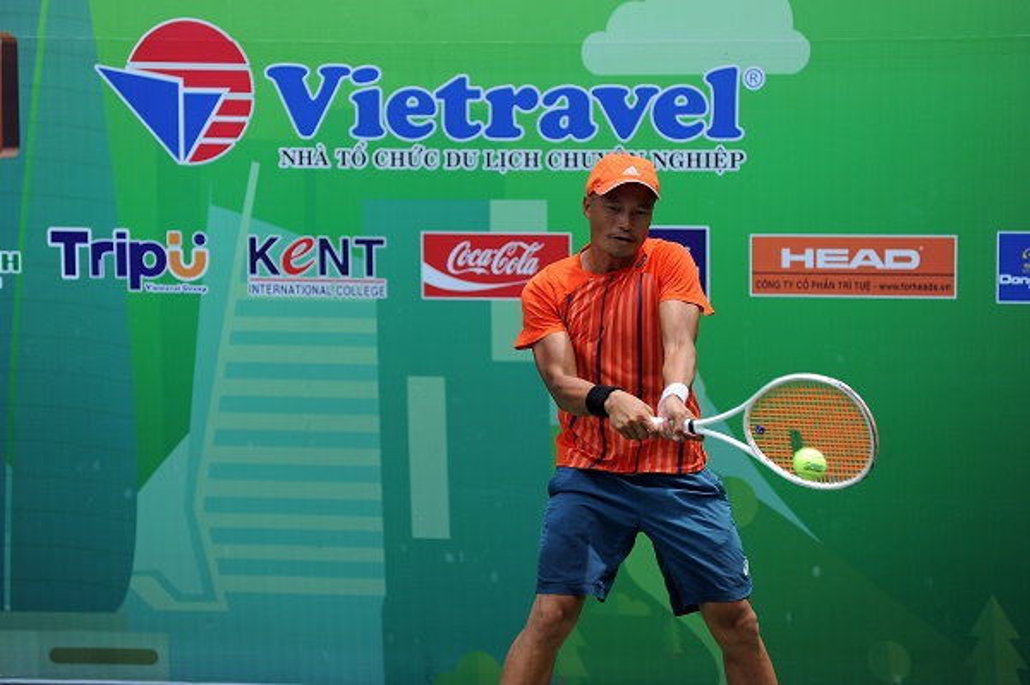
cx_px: 515
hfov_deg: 10.3
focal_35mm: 200
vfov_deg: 6.9
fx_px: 5717
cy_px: 342
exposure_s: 1/2000
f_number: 5
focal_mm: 200
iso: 500
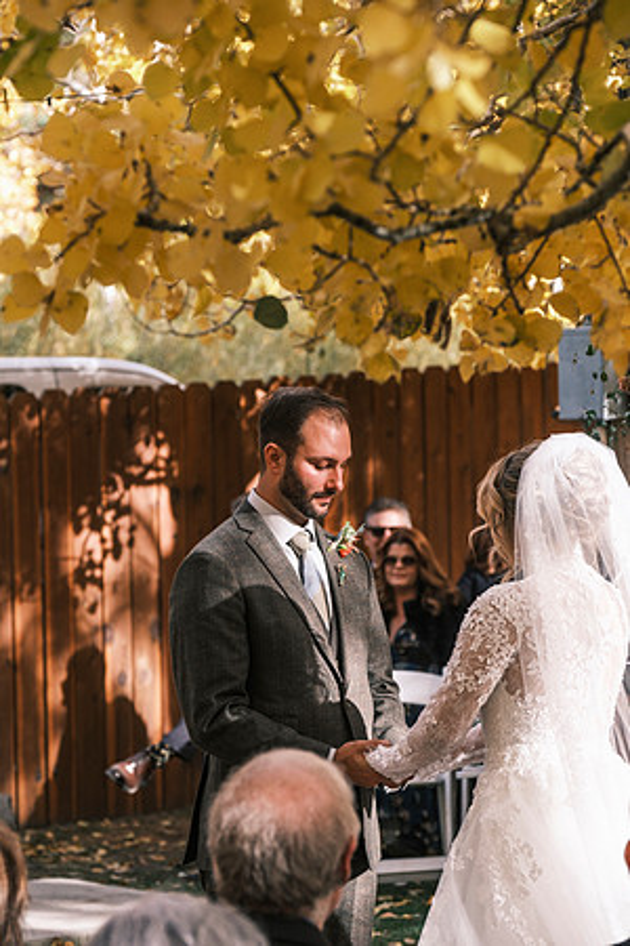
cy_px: 473
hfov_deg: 9.3
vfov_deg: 14.0
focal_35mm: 147
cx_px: 315
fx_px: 3858
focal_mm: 98.2
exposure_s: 1/500
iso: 400
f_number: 4.5
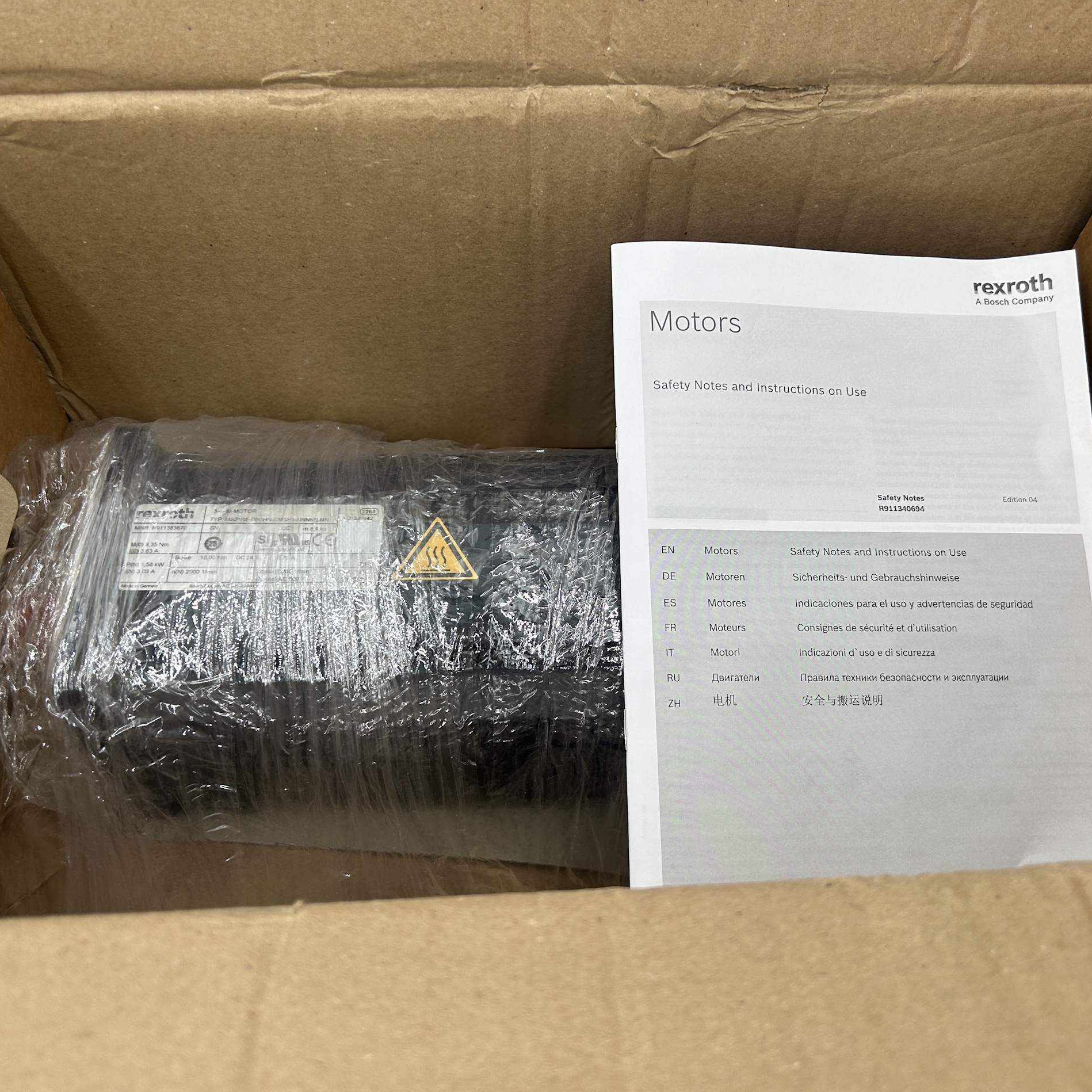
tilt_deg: -60.0
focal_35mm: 31
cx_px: 575
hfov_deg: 52.5
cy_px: 549
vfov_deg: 52.5
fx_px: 1106
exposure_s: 1/350
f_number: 1.5
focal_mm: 5.7
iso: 50
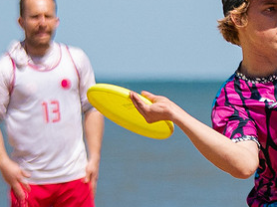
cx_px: 272
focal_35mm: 739
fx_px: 5908
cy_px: 141
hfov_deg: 2.7
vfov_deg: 2.0
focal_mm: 114
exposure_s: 1/8000
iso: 400
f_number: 2.8
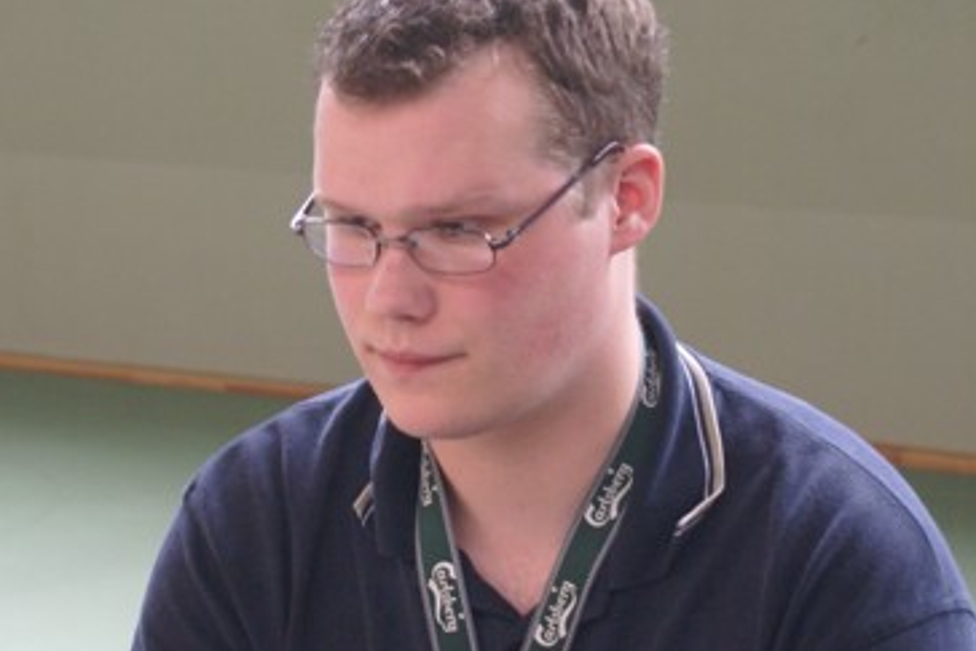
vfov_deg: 10.6
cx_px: 416
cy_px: 405
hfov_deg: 15.8
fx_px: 3525
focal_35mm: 130
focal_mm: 45
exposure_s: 1/50
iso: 500
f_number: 5.6
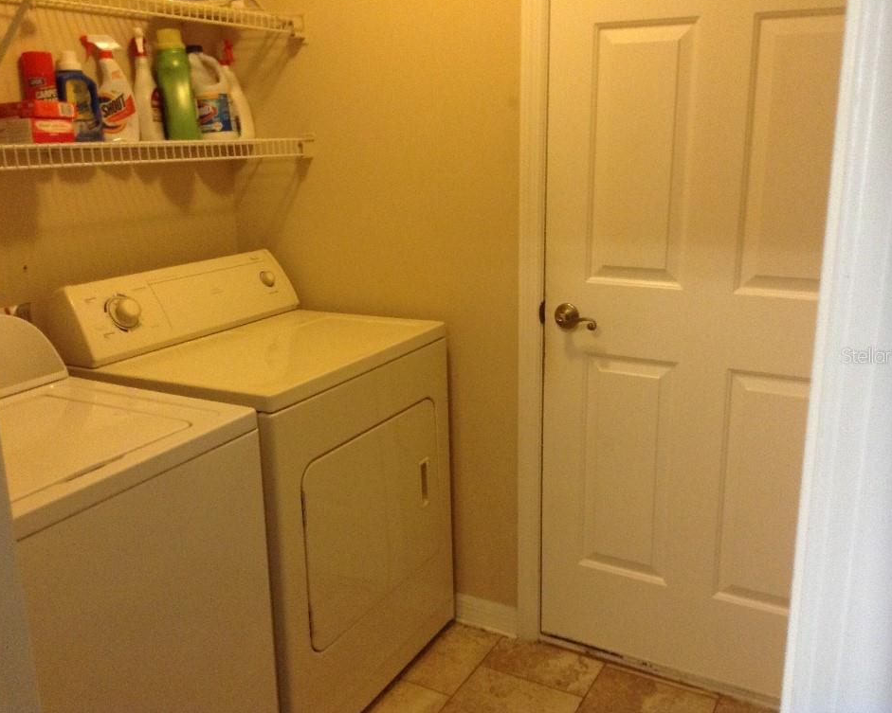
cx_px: 446
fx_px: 924
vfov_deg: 42.2
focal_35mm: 35
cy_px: 355
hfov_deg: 51.5
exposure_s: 1/24
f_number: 2.4
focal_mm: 3.3
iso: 160
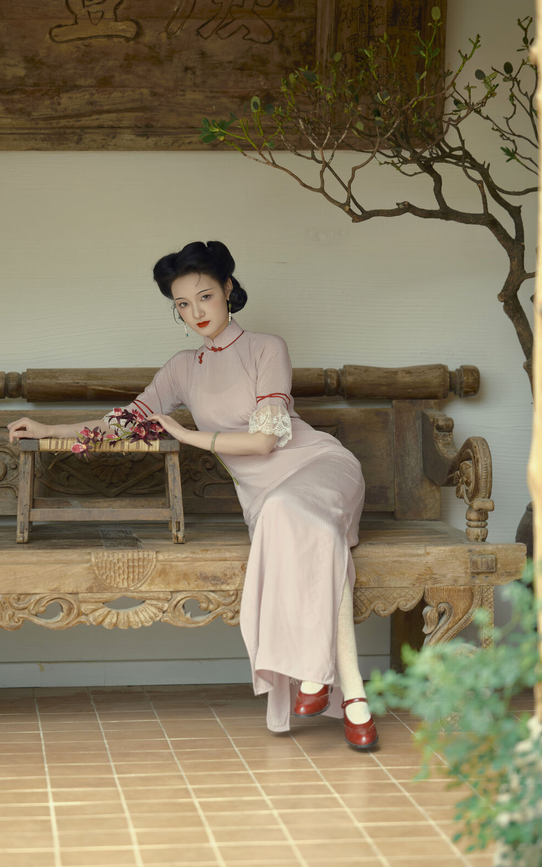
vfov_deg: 22.3
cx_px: 246
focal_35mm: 93
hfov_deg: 14.1
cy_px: 431
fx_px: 2198
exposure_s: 1/1250
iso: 400
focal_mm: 110
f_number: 2
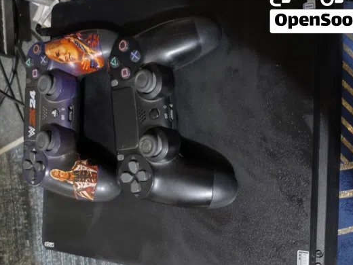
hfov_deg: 56.8
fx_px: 326
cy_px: 131
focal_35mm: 32
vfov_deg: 44.2
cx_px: 168
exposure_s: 1/10
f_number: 1.59
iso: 640
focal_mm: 4.94
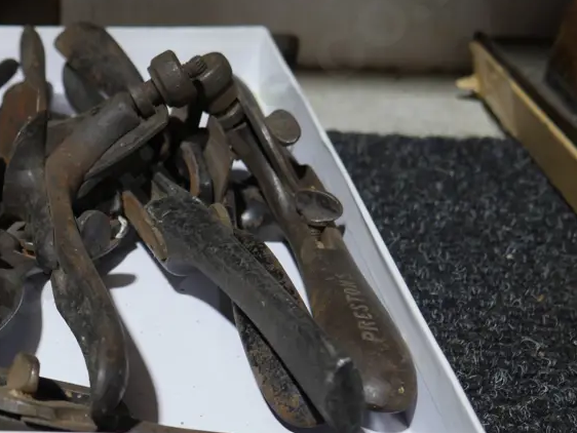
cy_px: 250
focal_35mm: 62
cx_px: 77
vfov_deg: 23.6
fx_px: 1034
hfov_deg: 30.1
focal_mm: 17
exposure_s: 1/60
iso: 400
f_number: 4
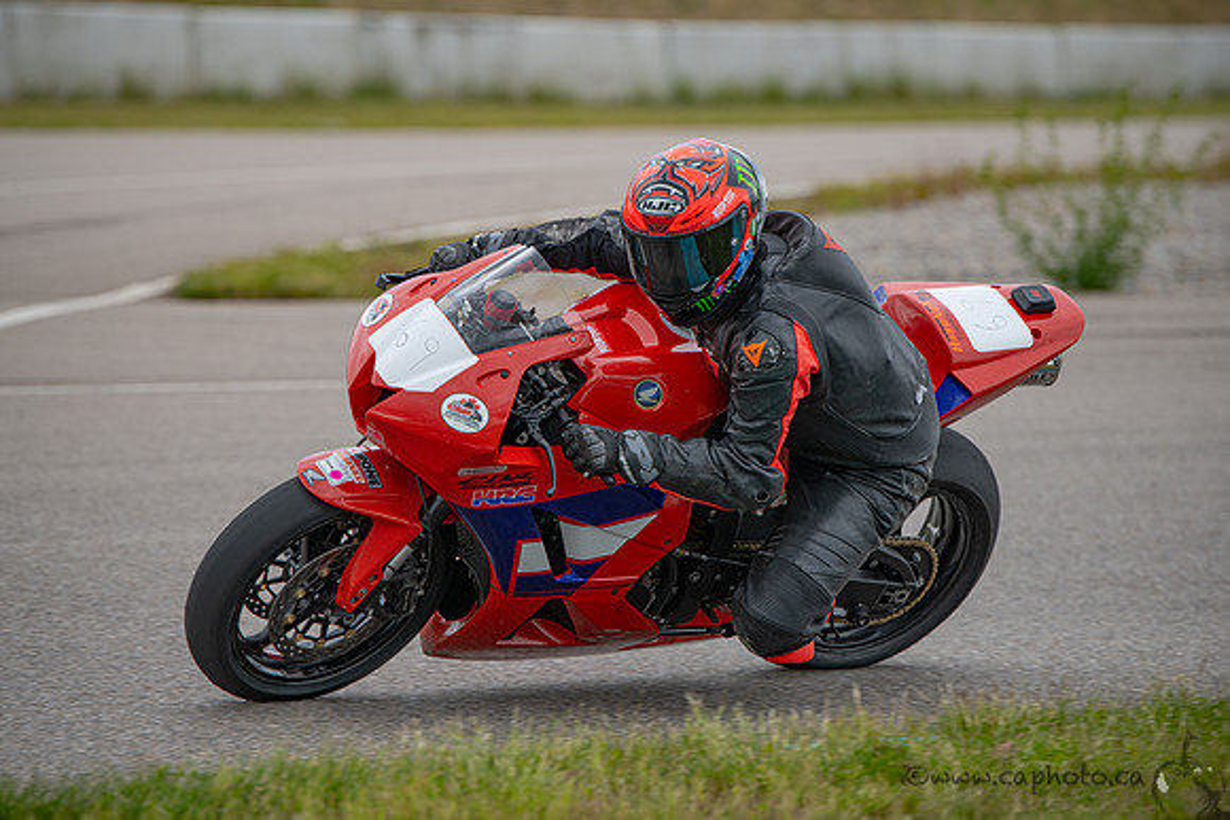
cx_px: 615
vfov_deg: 6.9
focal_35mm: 200
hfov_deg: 10.3
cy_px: 410
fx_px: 6835
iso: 125
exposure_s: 1/1250
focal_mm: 200
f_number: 3.5
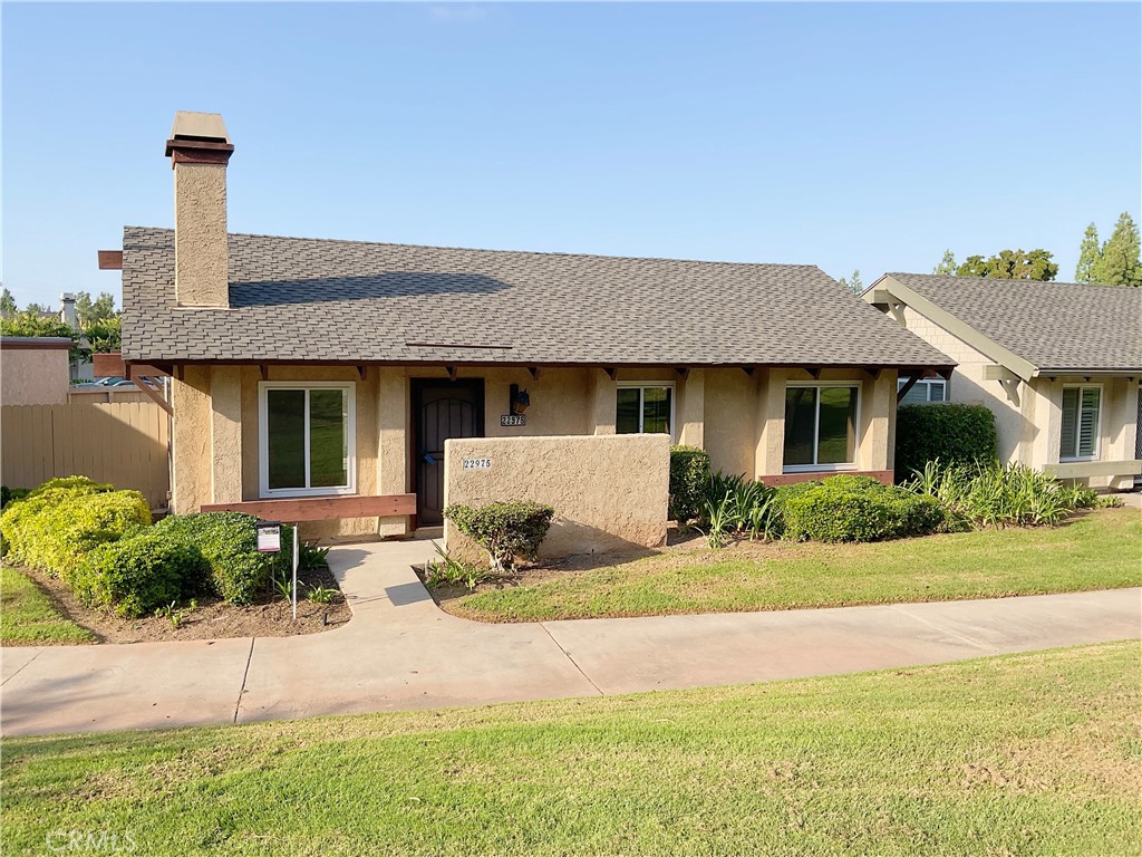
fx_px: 957
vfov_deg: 48.2
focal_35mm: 29
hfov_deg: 61.7
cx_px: 571
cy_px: 428
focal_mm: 3
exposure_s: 1/1221
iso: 16
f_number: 1.8
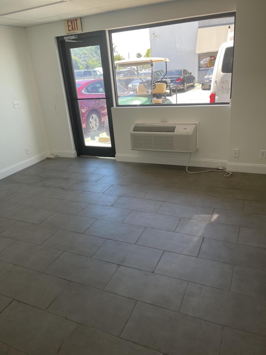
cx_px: 133
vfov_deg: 69.4
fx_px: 256
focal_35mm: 25
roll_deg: +4.1
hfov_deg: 54.9
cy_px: 178
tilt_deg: -21.3
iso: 32
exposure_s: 1/130
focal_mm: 5.1
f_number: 1.6
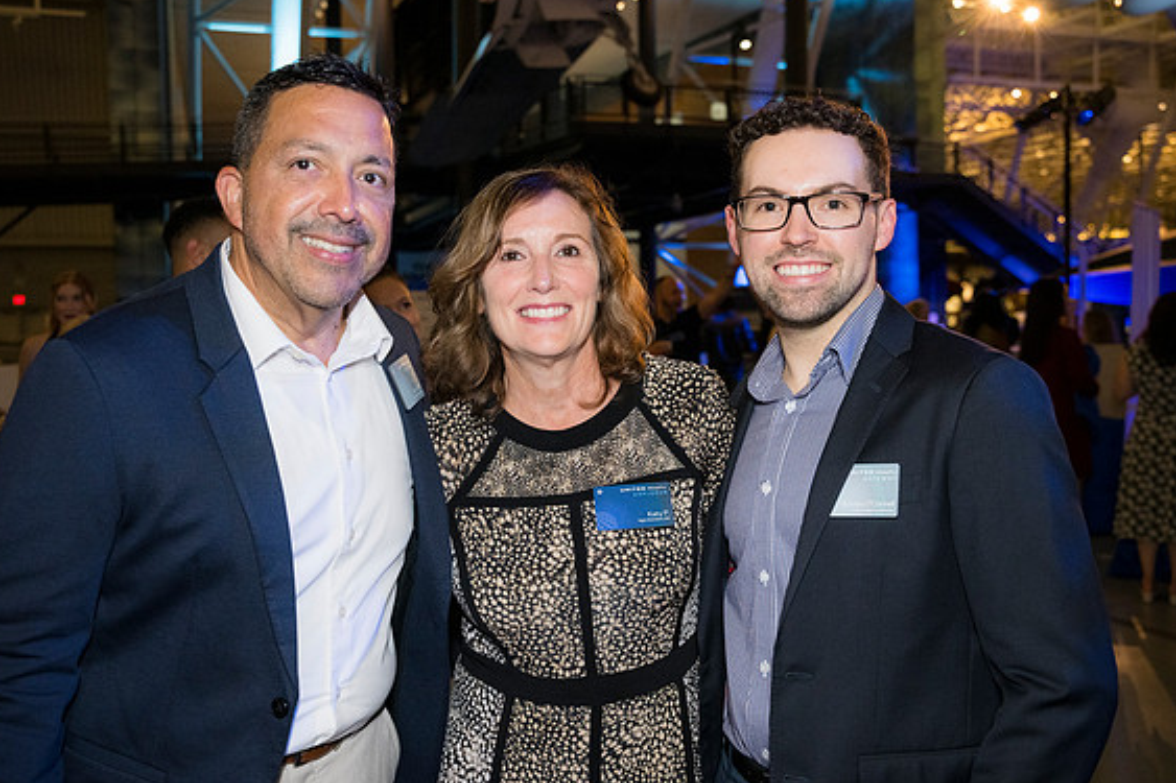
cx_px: 574
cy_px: 392
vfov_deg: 38.3
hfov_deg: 55.1
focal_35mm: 35
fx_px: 1127
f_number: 4
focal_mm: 33.5
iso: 3200
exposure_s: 1/160
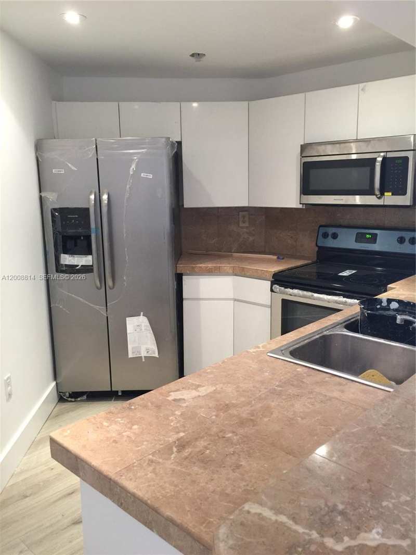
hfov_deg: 48.2
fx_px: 464
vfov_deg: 61.6
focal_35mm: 29
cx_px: 208
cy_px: 278
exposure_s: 1/15
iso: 80
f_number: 2.2
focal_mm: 4.15
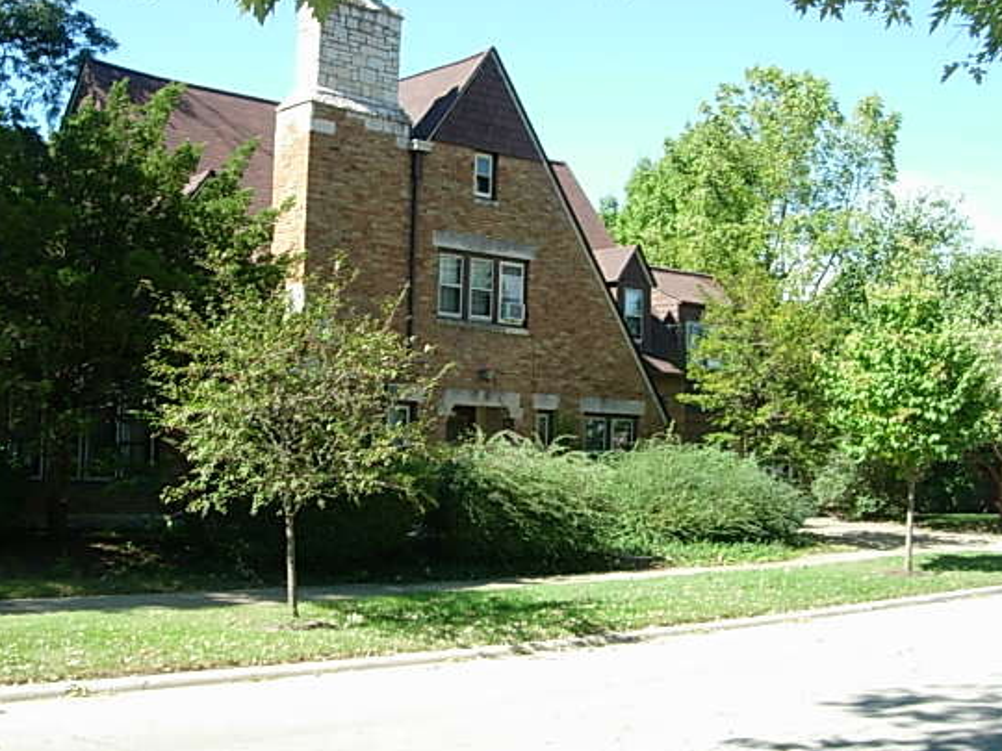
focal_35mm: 45
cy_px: 378
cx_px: 456
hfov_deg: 42.0
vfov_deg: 32.2
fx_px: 1303
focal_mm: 7.8
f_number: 4.8
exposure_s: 1/197
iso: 79
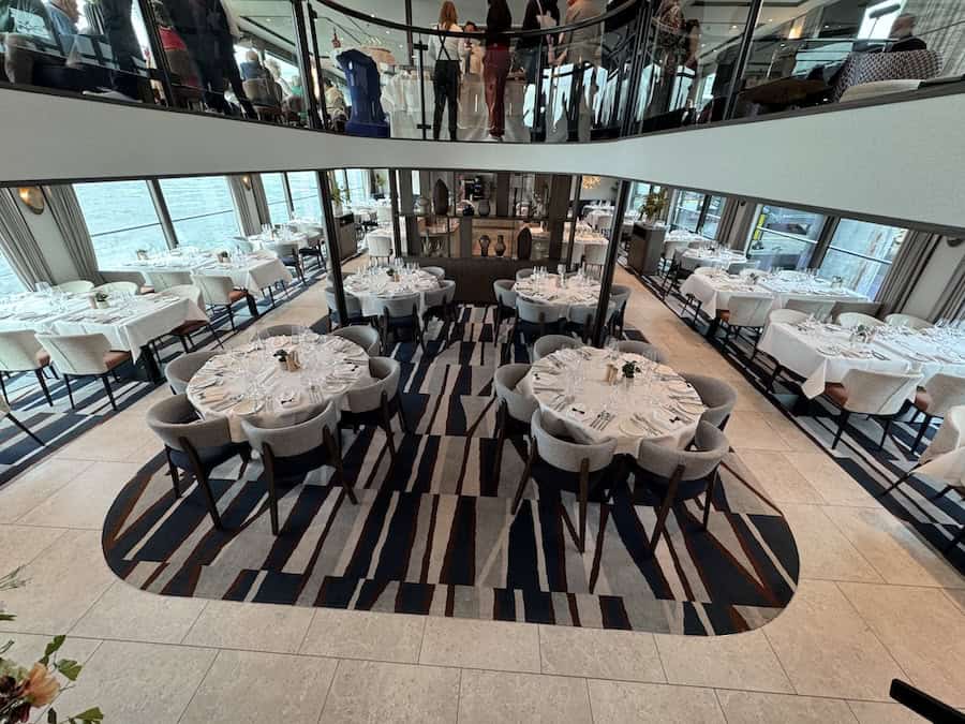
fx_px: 390
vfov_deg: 85.7
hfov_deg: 102.1
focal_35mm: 14
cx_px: 482
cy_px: 362
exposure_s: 1/100
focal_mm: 2.2
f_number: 2.2
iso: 200
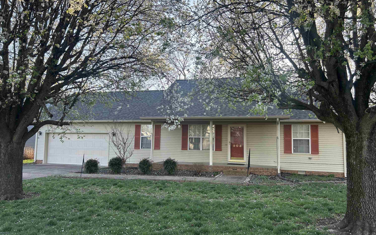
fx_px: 287
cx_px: 189
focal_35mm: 28
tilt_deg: +4.3
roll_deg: -1.1
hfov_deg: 66.5
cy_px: 115
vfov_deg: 44.5
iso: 50
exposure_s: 1/471
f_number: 1.5
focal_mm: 5.7
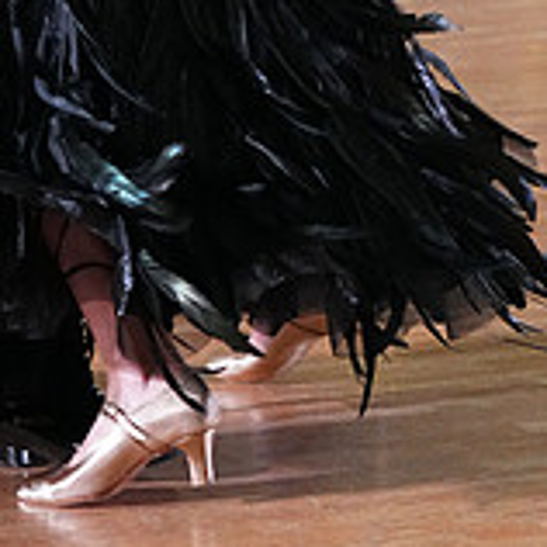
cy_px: -329
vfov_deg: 5.9
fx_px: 5202
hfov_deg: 6.0
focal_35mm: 291
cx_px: 199
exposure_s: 1/400
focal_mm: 93
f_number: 4
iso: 6400
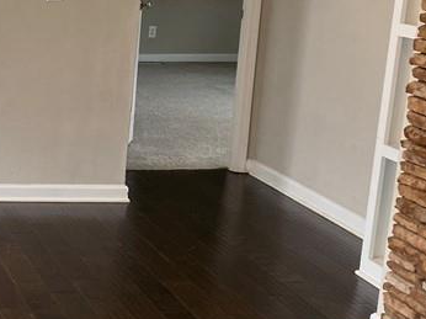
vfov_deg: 19.1
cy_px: 137
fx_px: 947
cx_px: -196
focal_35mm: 77
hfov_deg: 21.6
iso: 64
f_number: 1.8
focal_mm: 4.25
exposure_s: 1/120
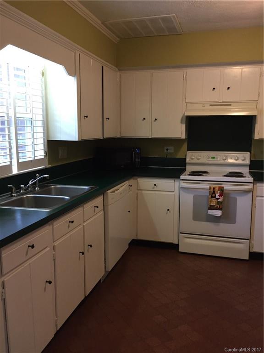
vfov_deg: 61.7
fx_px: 295
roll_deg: -0.2
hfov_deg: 48.2
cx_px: 132
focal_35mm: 29
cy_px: 176
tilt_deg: -8.7
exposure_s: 1/30
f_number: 2.2
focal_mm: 4.15
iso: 100
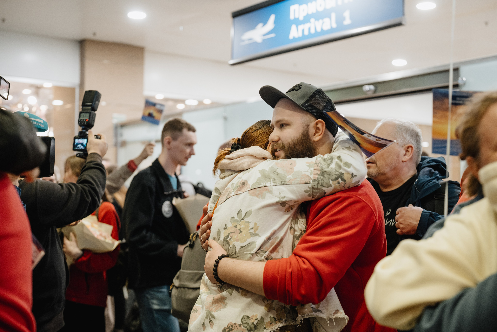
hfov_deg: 39.6
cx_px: 248
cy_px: 166
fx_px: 690
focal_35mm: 50
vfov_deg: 27.0
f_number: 2.5
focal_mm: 50
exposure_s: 1/125
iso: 1600
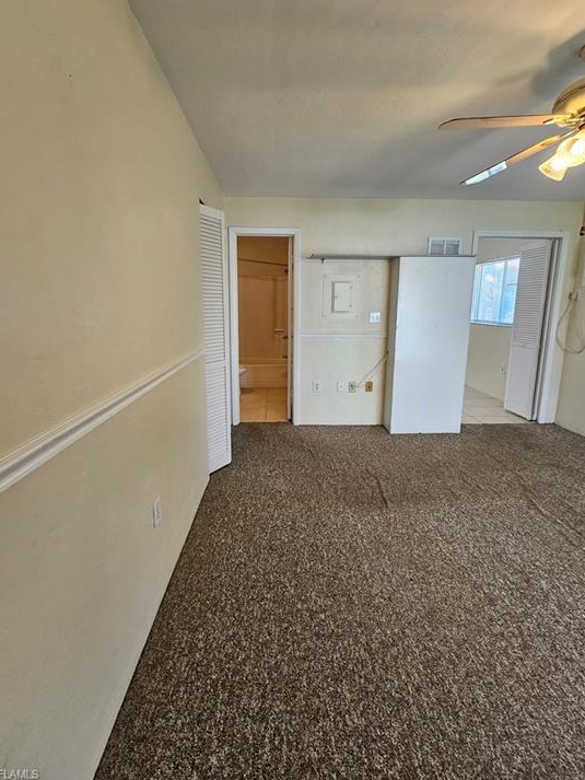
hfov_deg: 85.7
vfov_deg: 101.9
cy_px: 362
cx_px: 293
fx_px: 315
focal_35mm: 14
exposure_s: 1/60
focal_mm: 2.2
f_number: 2.2
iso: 100
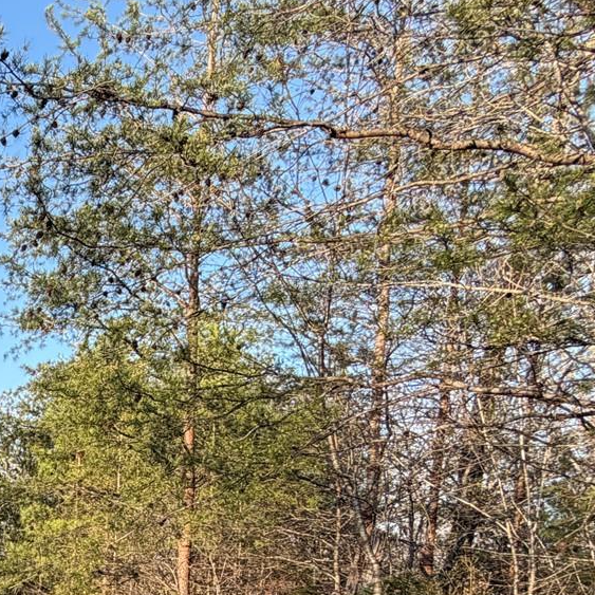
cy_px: 672
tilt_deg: -6.0
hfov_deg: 28.0
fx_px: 875
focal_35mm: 45
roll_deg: -2.3
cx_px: -250
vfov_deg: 32.5
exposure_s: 1/344
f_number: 2.2
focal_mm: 2.22
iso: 50
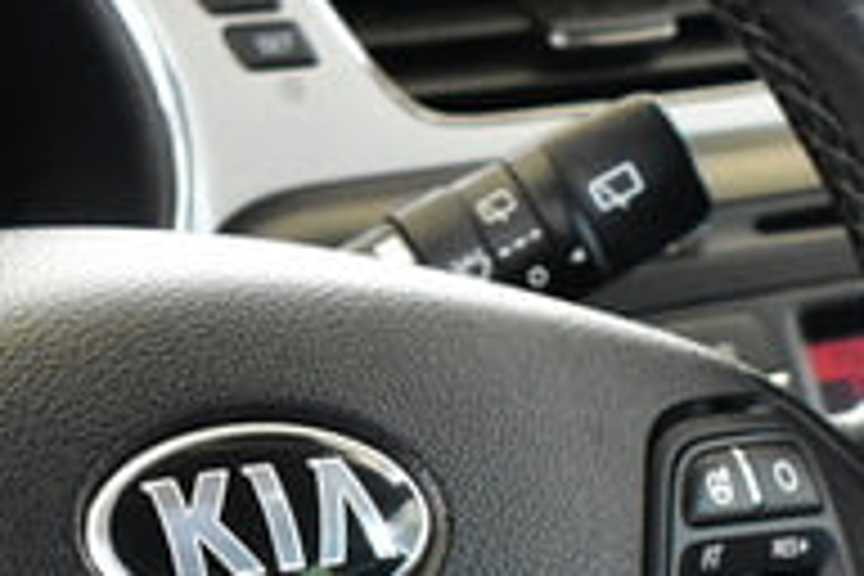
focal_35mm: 211
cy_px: 502
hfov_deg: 9.6
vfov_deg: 6.5
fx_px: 5064
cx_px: -158
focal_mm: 30
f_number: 5.6
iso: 4500
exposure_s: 1/160
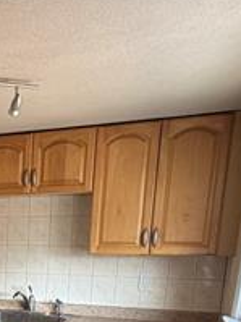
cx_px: -108
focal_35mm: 54
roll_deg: +0.2
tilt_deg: -12.4
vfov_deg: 32.1
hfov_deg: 22.7
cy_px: 340
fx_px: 502
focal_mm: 2.22
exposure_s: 1/101
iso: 320
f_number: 2.2
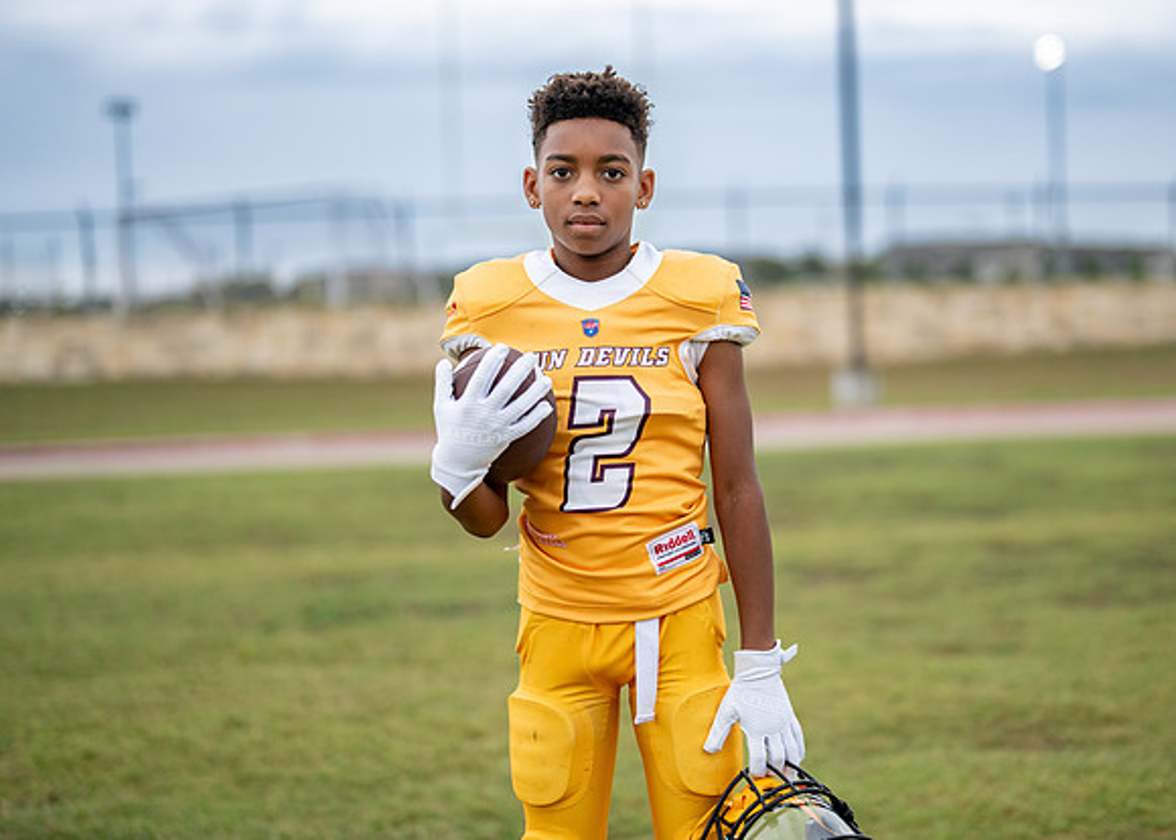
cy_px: 383
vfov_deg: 23.6
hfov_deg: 32.6
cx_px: 671
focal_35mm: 60
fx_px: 2007
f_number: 1.2
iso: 320
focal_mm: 50
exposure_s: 1/2000
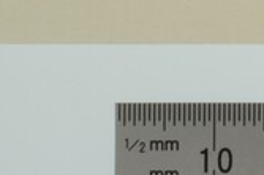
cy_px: -365
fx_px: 3165
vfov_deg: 3.1
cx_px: 730
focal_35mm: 432
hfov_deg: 4.6
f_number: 32
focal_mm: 60
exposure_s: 1/13
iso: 100
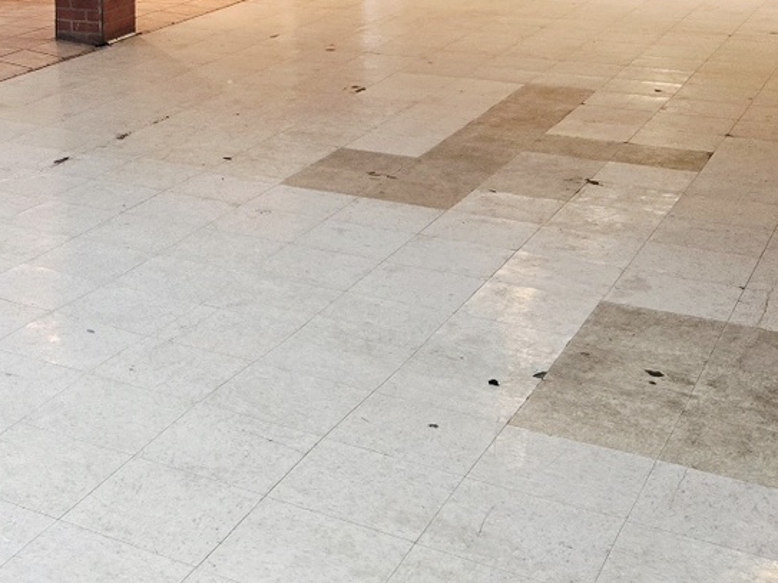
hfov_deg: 29.2
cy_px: -62
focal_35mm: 61
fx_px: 1371
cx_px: -37
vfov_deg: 22.6
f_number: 1.8
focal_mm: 5.4
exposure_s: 1/120
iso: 400
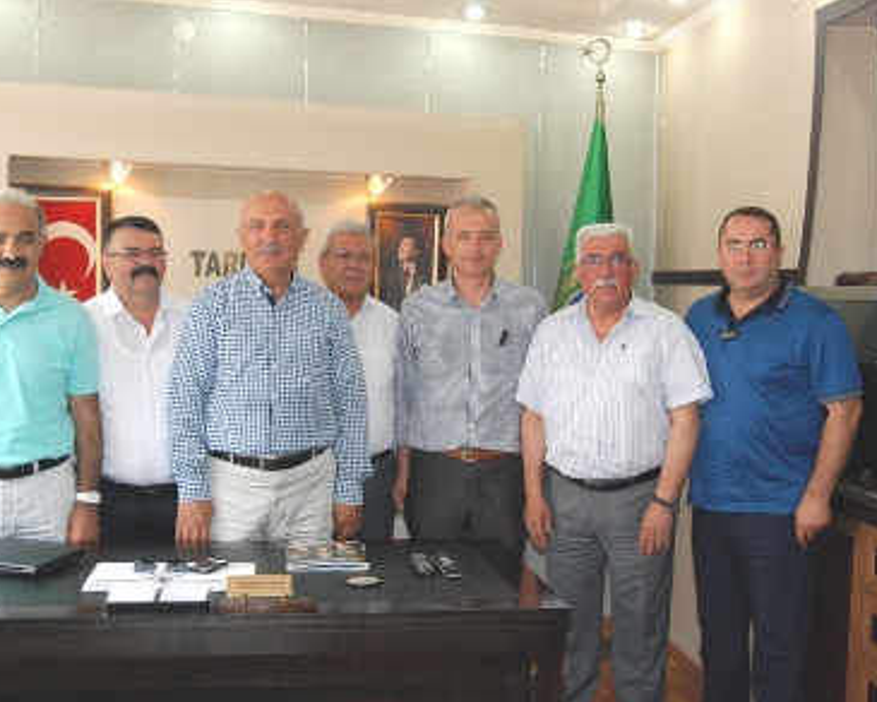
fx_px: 1168
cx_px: 384
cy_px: 358
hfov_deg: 41.1
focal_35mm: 45
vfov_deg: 33.4
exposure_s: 1/60
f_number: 5.6
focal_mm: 26
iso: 1600
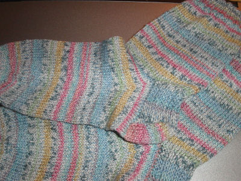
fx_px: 265
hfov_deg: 49.0
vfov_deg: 37.7
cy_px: 90
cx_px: 120
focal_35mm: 38
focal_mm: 7.8
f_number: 2.8
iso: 100
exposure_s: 1/30
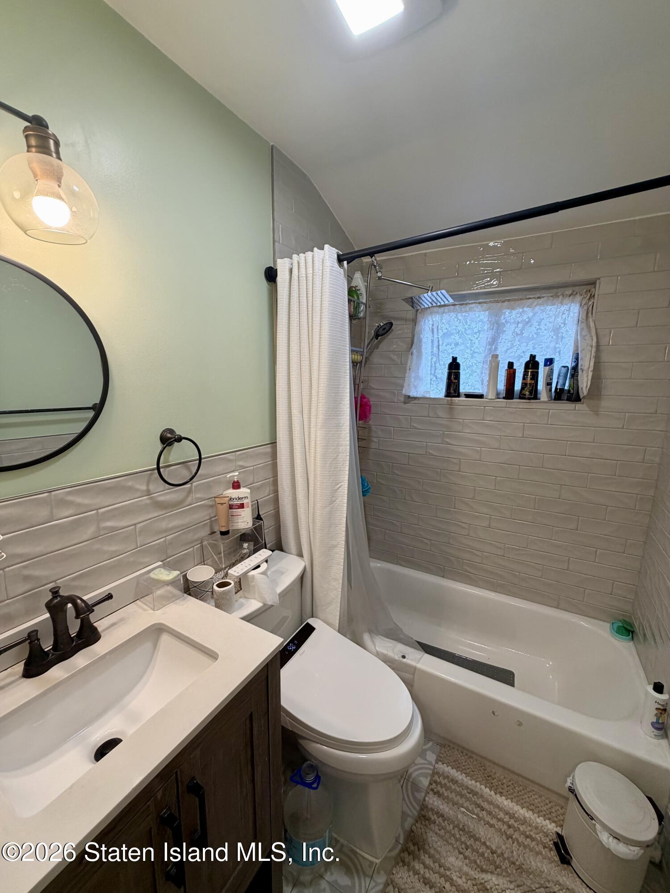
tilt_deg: -9.5
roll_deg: -0.8
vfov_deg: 102.1
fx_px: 361
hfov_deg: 85.7
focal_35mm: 14
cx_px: 335
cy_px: 446
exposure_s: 1/120
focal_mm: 2.22
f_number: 2.2
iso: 125
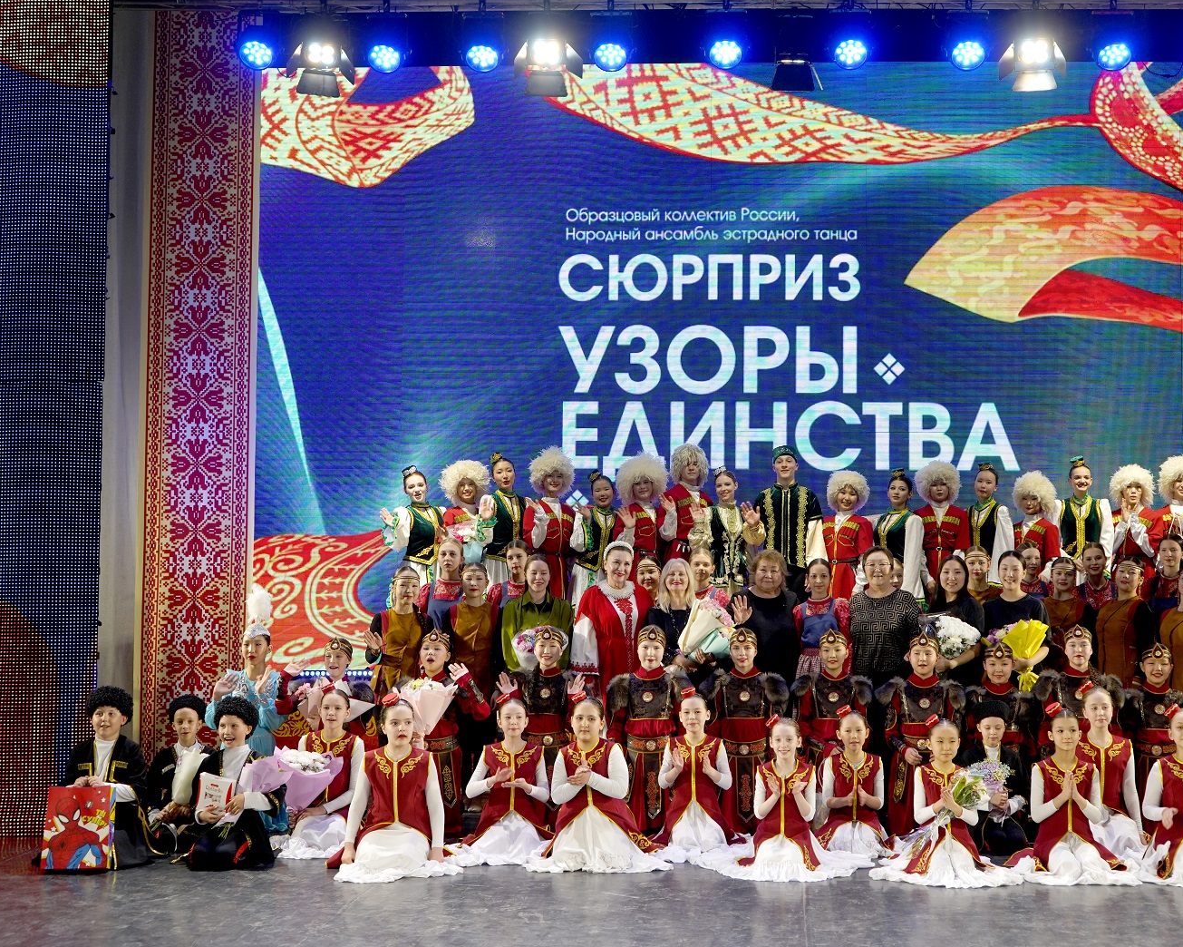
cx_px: 699
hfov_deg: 40.2
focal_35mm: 46
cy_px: 465
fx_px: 1611
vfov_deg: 32.7
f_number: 4
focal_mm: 40
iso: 400
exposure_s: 1/200
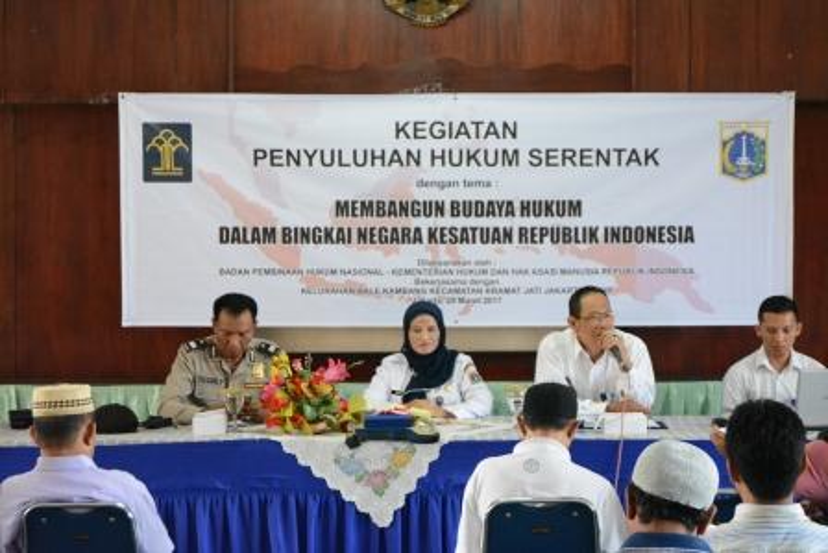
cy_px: 276
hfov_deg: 24.6
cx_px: 414
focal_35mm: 82
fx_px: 1898
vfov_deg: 16.6
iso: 3200
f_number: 6.3
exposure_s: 1/50
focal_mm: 55
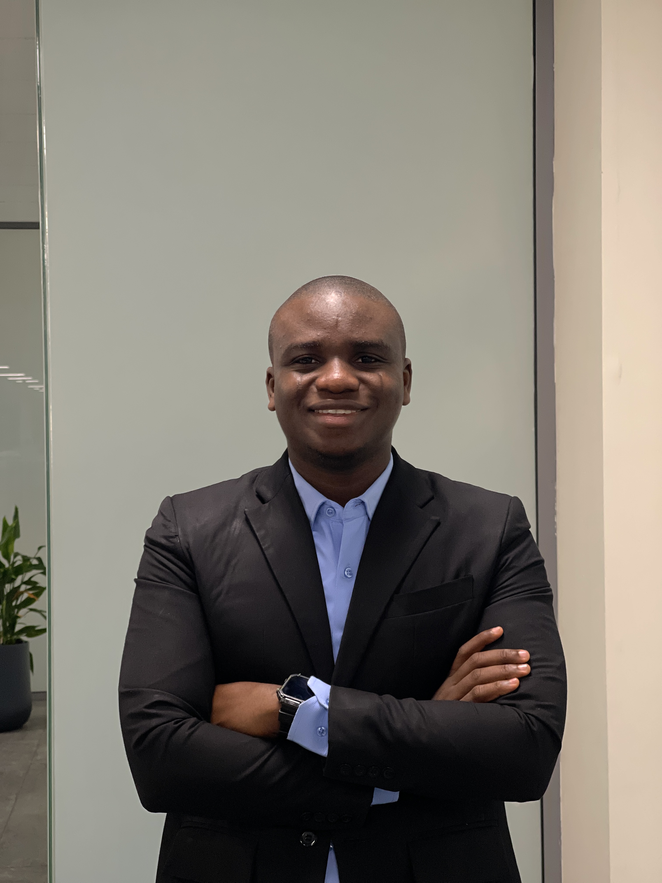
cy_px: 442
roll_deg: +1.0
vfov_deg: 30.3
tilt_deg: -0.6
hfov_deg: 22.9
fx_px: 1632
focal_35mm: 64
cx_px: 331
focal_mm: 7.5
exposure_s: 1/100
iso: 160
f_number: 2.2
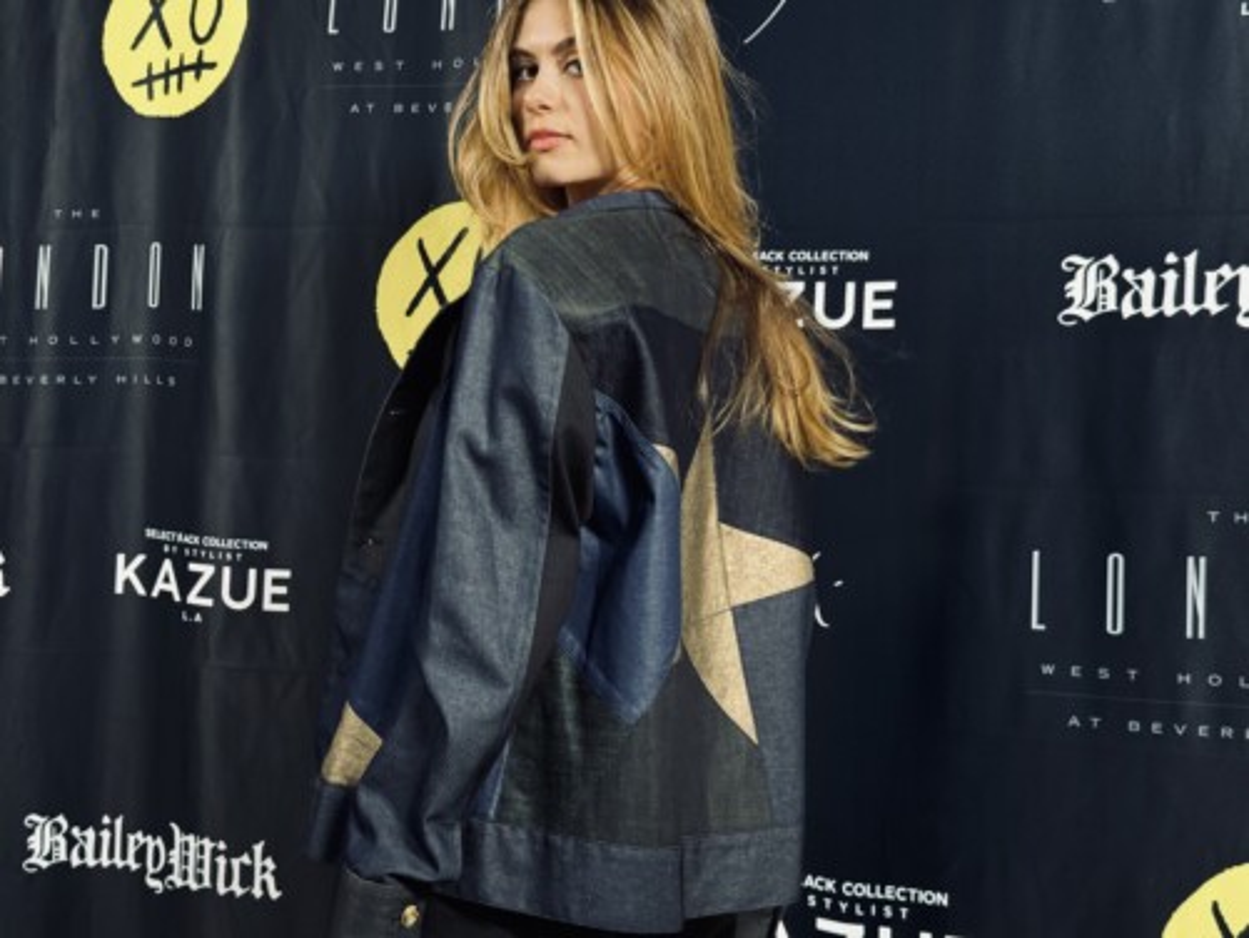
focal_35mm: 48
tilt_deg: +2.7
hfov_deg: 39.6
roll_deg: -2.8
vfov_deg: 30.3
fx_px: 1732
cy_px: 469
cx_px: 624
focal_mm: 6.76
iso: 100
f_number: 1.78
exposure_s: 1/81
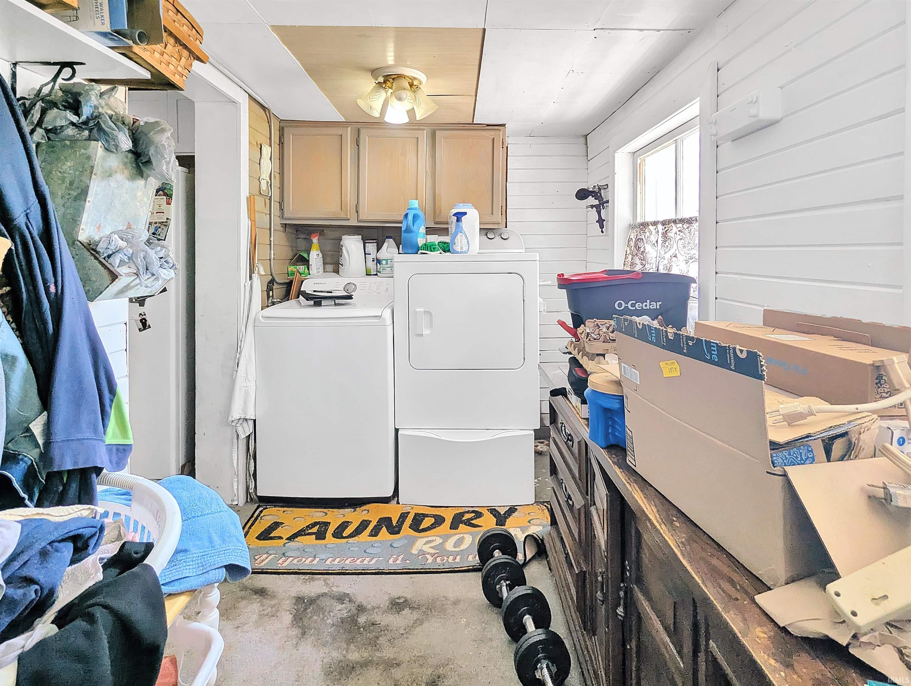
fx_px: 422
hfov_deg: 94.4
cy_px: 343
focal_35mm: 16
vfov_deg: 78.2
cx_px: 456
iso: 61
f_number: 2.2
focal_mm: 2.35
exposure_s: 1/40
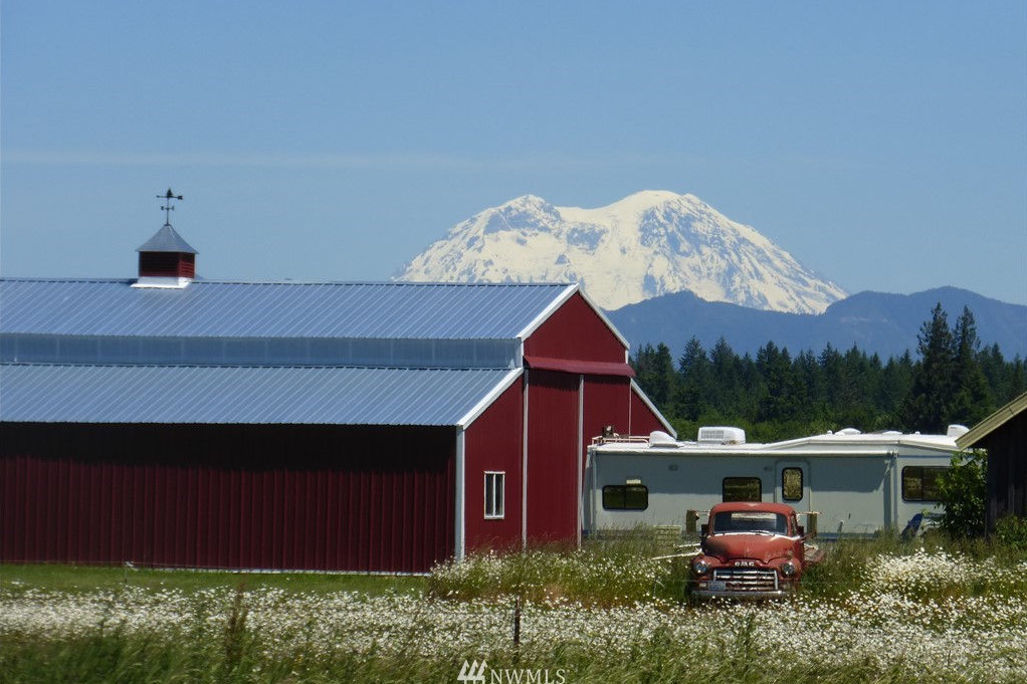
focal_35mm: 246
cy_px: 324
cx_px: 514
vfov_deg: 5.6
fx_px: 7016
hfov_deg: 8.4
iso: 100
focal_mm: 38.2
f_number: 5.6
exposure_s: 1/800
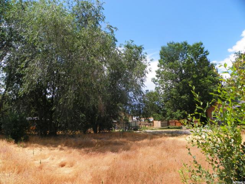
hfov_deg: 67.3
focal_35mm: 26
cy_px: 92
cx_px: 122
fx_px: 184
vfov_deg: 53.1
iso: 64
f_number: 5.6
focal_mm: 4.6
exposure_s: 1/320
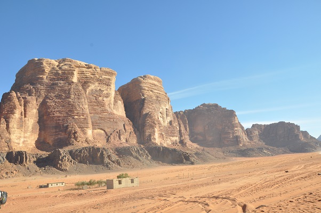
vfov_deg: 47.8
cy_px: 106
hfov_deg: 67.4
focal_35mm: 27
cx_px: 160
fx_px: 240
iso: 200
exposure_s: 1/160
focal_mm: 18
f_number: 13
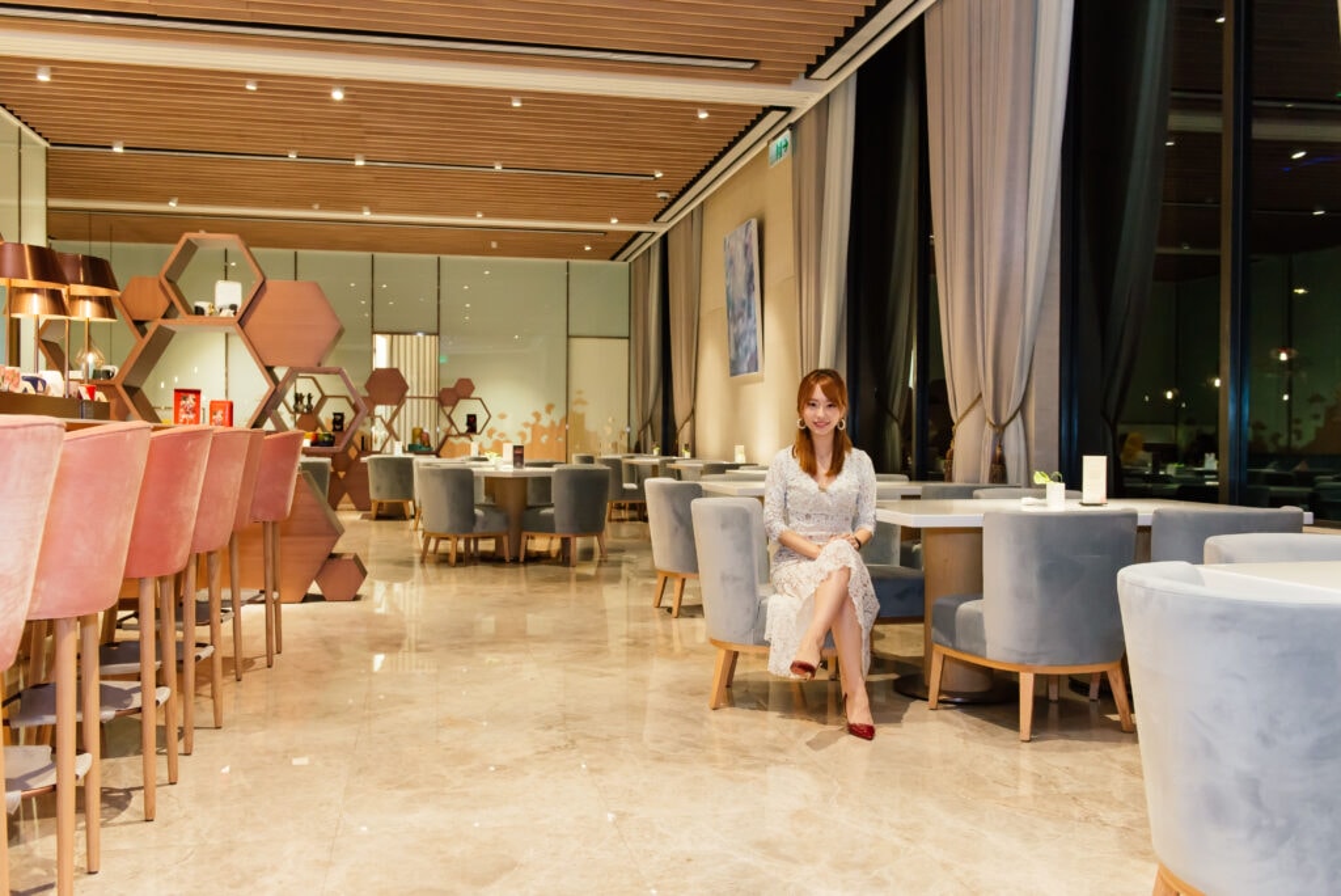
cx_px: 670
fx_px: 1193
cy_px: 448
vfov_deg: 41.2
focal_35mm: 32
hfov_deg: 58.7
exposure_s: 1/125
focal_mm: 32
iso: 1600
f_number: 4.5
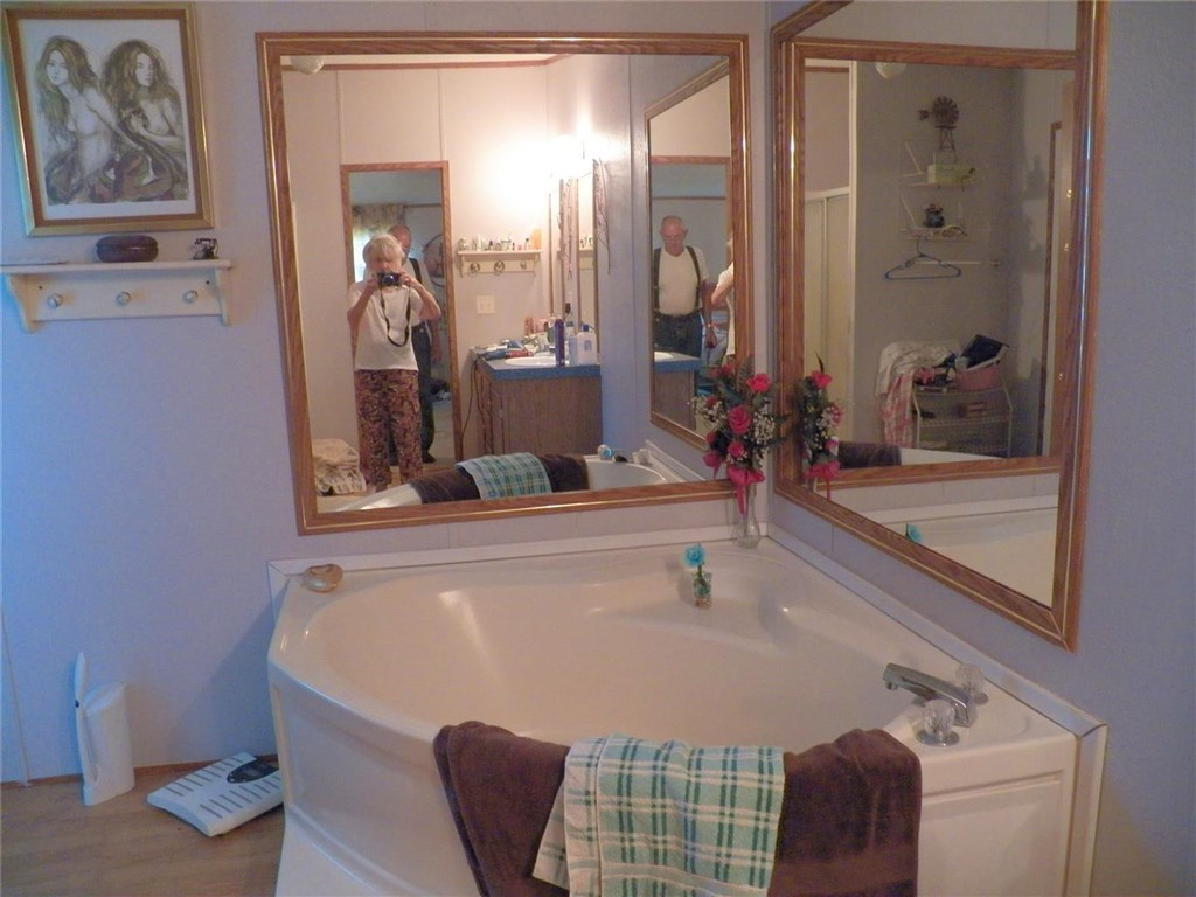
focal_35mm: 28
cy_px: 448
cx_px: 598
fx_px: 967
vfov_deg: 49.7
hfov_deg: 63.4
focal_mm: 4.9
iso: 400
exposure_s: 1/30
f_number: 2.8
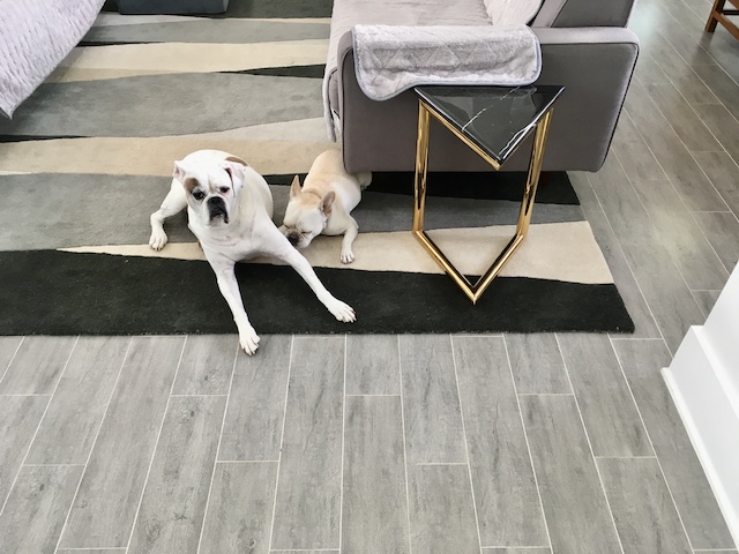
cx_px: 370
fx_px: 619
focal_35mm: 29
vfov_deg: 48.2
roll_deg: -0.7
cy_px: 277
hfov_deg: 61.7
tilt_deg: -43.7
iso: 64
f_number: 2.2
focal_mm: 4.15
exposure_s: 1/30
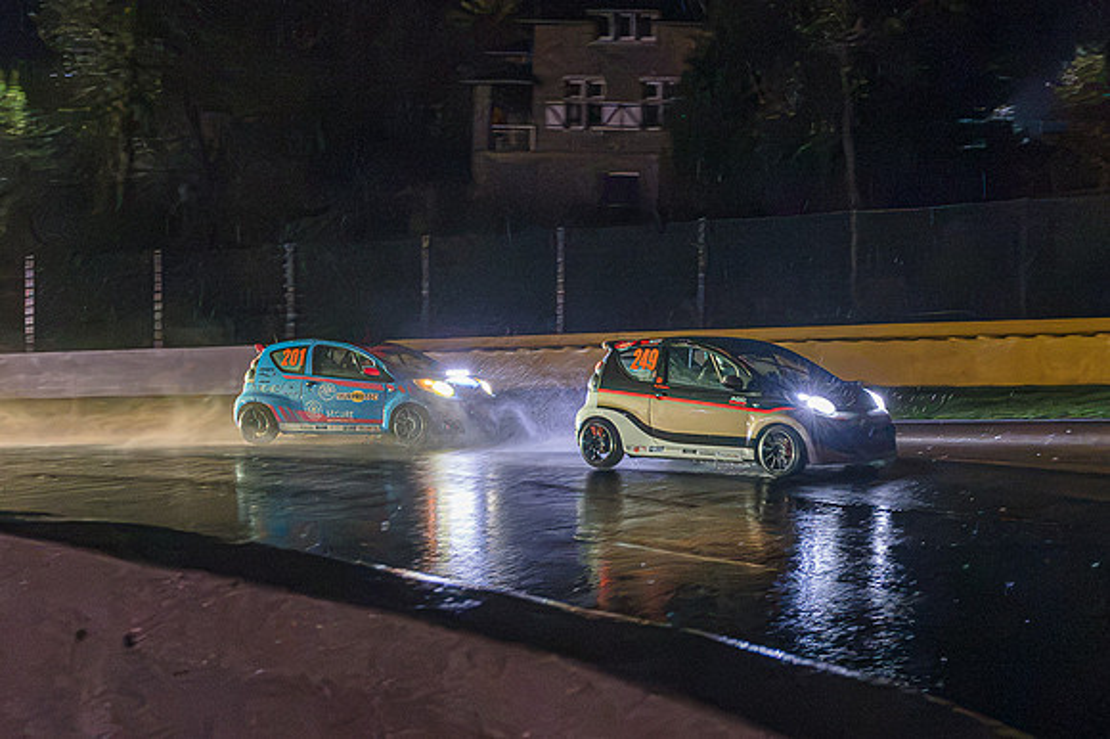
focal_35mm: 45
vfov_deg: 29.5
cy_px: 472
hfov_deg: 41.6
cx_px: 871
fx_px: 1397
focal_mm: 24
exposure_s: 1/160
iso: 6400
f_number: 5
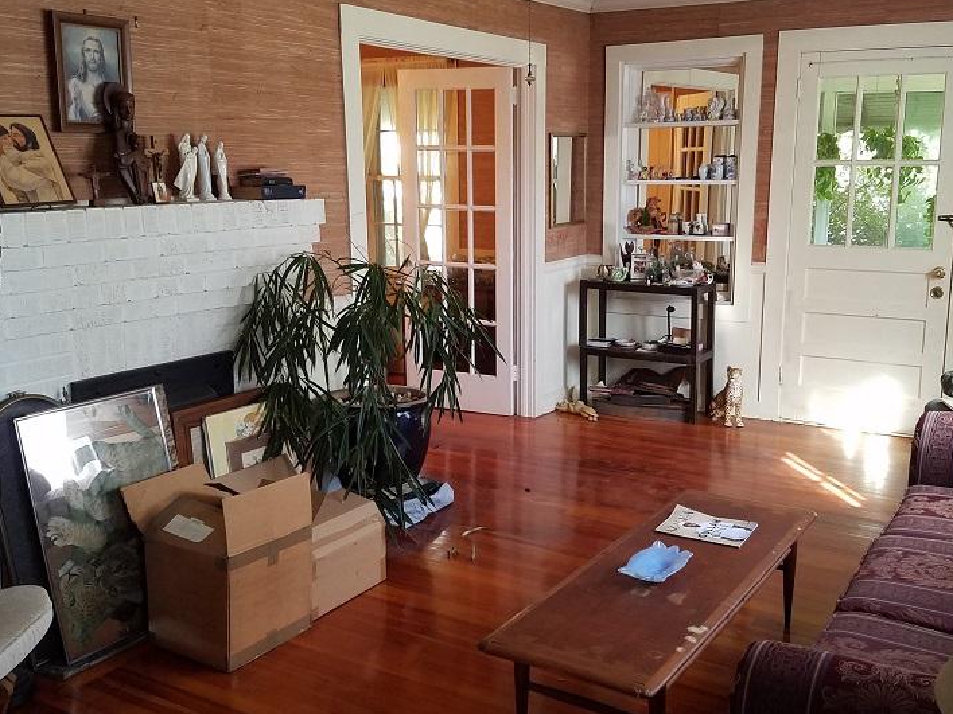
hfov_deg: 49.8
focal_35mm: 37
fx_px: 1019
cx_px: 568
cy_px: 343
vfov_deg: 38.7
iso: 160
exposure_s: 1/24
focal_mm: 4.2
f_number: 1.7
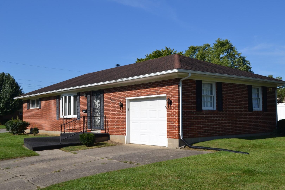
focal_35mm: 39
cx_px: 142
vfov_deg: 34.2
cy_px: 95
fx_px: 309
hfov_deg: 49.6
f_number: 11
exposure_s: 1/200
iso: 100
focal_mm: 26
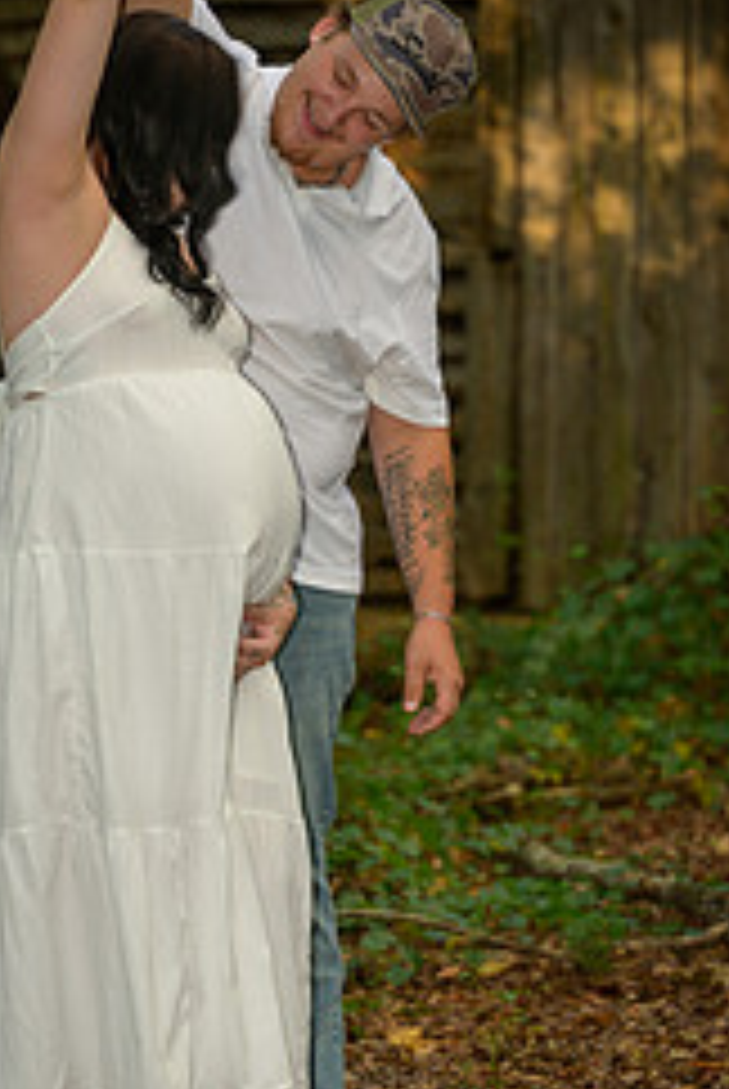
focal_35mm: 195
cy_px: 634
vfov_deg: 10.5
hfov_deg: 7.1
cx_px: 198
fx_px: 5906
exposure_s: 1/60
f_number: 3.3
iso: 200
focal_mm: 105
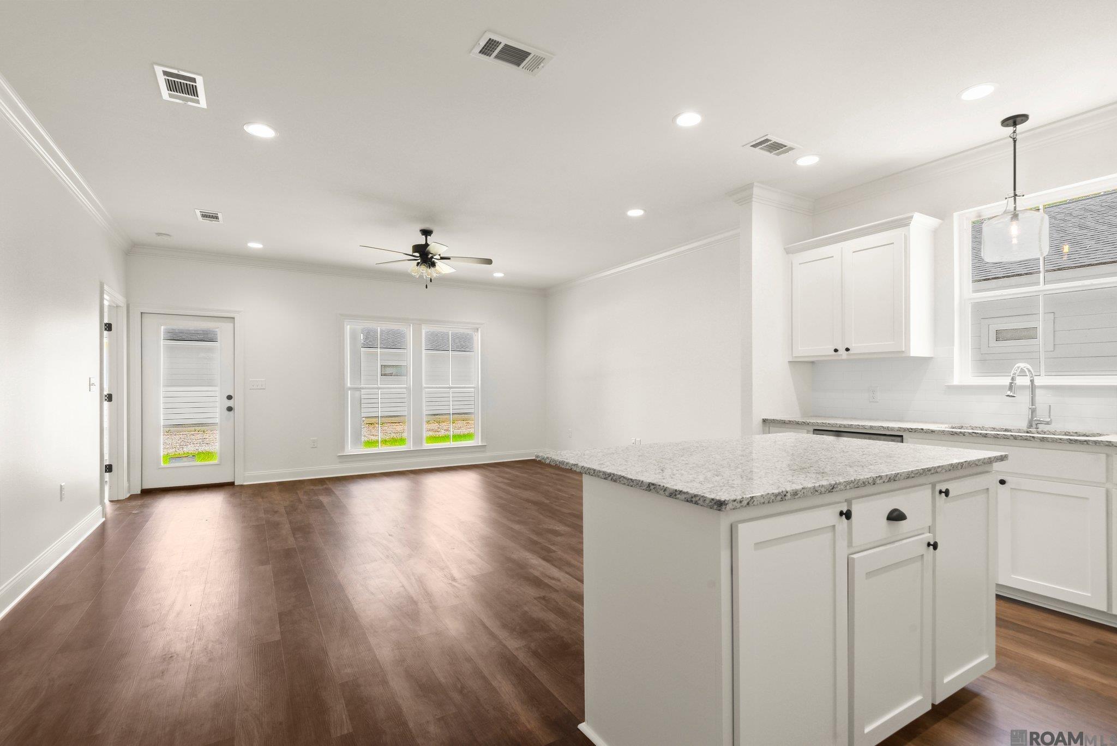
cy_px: 373
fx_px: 497
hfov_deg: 96.7
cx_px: 558
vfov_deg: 73.8
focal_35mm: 16
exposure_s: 1/15
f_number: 10
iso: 320
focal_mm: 16
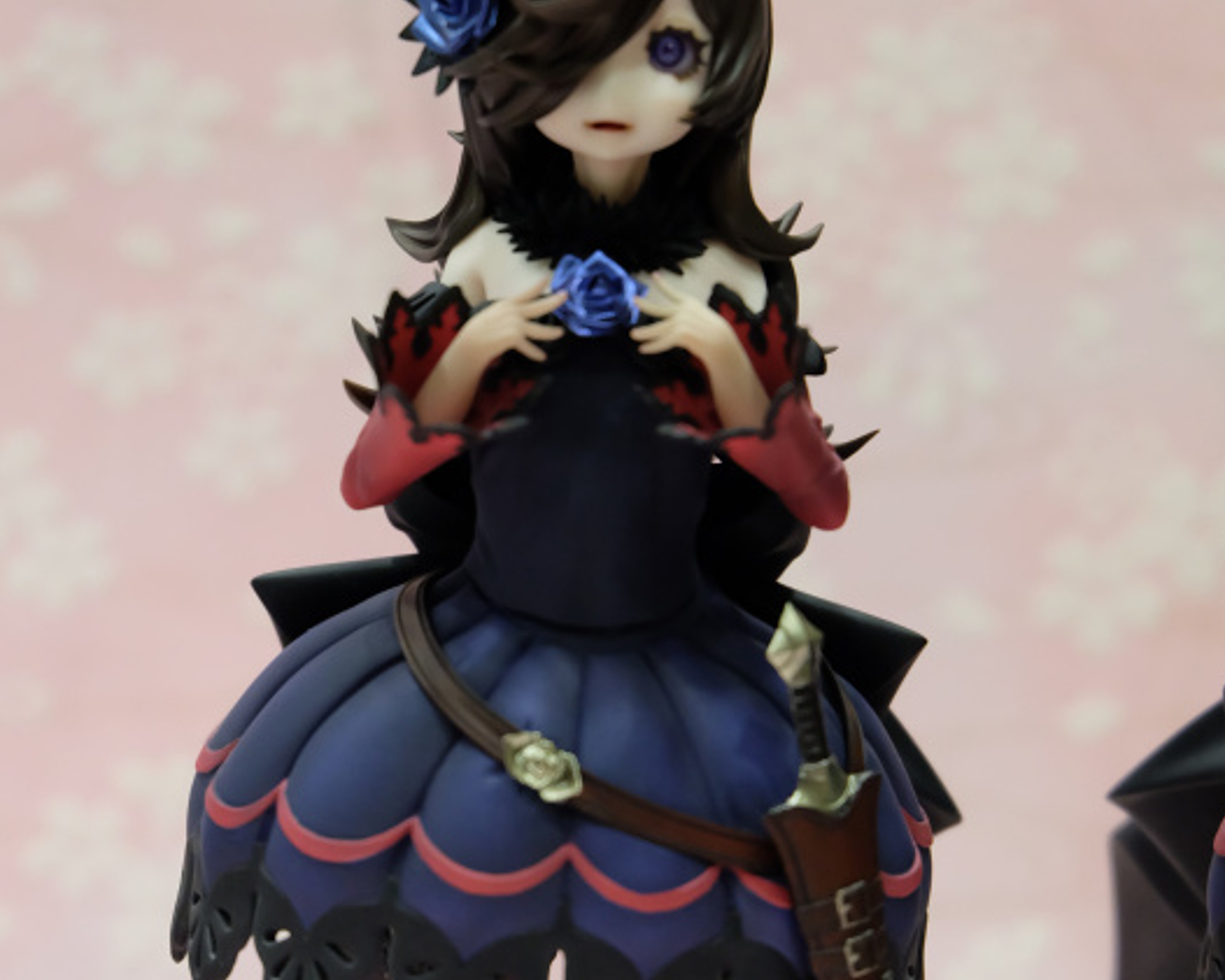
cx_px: 609
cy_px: 496
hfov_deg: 17.9
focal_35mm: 107
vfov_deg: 14.4
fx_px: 3880
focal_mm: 50
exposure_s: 1/50
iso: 3200
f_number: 5.6
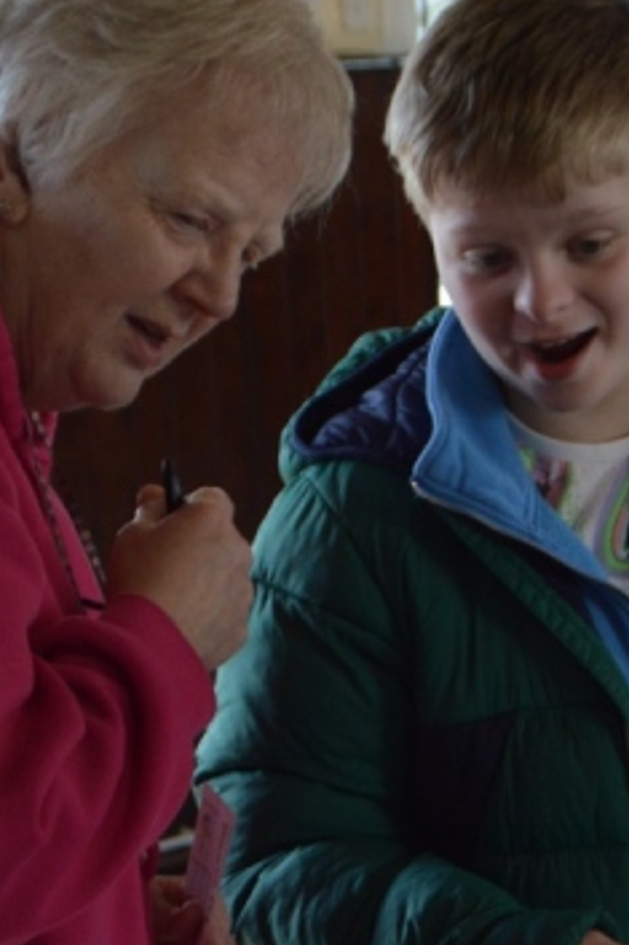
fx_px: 5614
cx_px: 313
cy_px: 969
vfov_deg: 9.5
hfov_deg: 6.4
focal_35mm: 214
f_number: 5.6
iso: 400
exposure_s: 1/125
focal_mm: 42
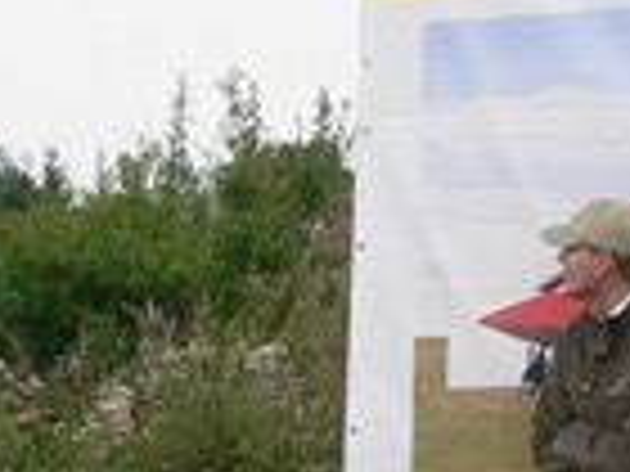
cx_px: -918
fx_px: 3731
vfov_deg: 7.2
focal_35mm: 205
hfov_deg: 8.7
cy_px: 535
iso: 80
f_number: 3.7
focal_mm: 6
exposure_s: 1/125
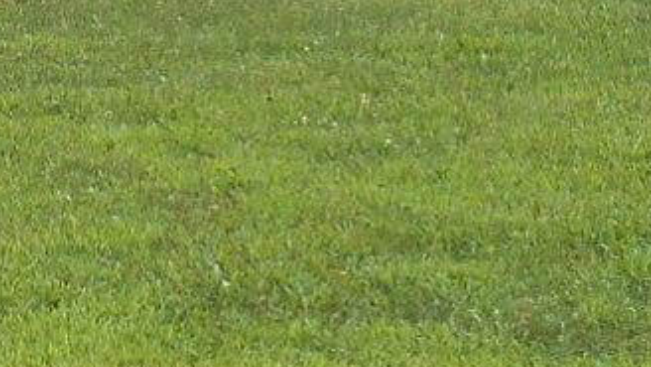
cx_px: -8
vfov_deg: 3.4
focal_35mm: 347
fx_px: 5994
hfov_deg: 6.2
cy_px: -1010
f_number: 4
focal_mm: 8.3
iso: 100
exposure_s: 1/500
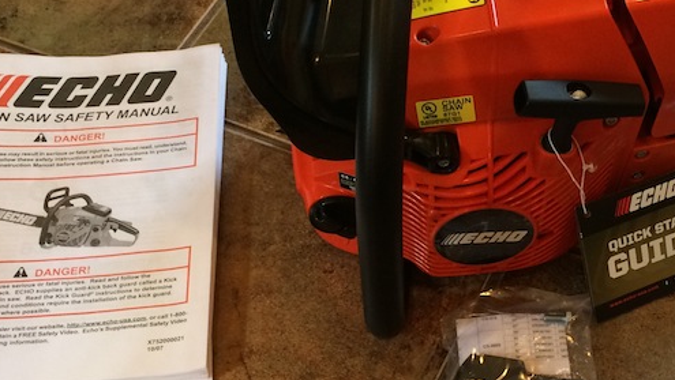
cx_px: 509
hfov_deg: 31.3
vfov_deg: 18.2
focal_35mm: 66
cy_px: 253
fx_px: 1182
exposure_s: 1/30
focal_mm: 4.12
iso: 160
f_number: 2.2
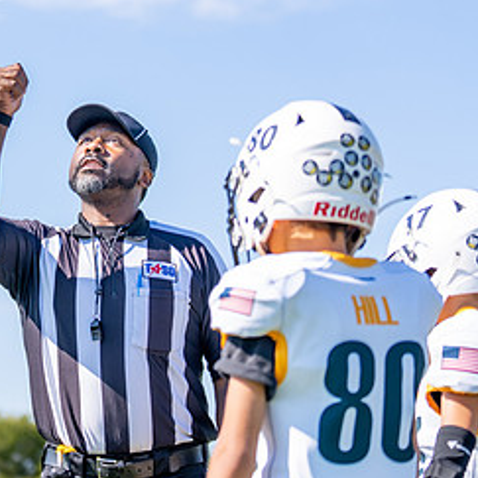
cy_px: 329
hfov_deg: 11.0
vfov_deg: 11.0
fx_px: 2468
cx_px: 52
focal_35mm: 158
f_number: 2.8
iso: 100
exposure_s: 1/1250
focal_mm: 70
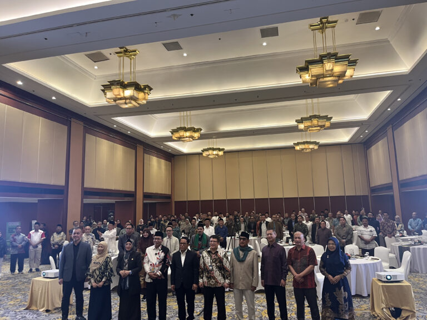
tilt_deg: +8.1
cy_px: 160
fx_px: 321
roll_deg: +1.0
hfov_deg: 67.3
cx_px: 214
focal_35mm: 26
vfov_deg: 53.1
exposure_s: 1/50
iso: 80
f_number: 1.6
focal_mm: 5.1
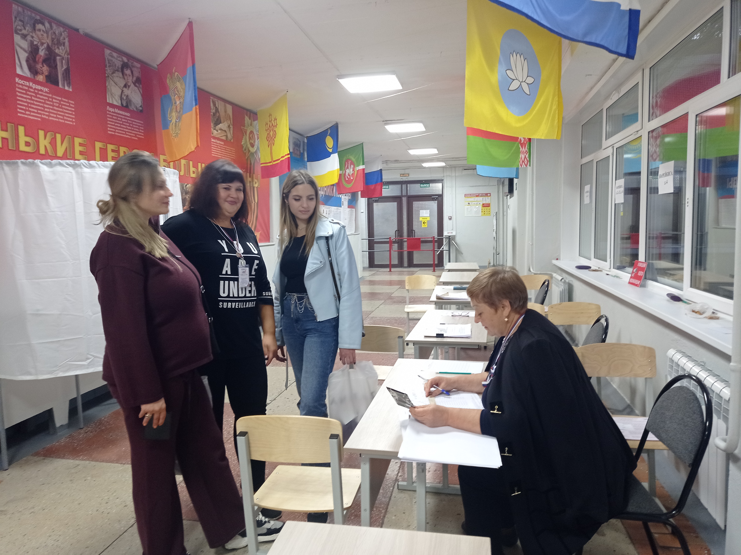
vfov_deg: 49.7
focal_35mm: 28
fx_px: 599
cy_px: 278
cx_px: 370
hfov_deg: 63.5
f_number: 1.79
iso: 228
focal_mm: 4.74
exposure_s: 1/33.3
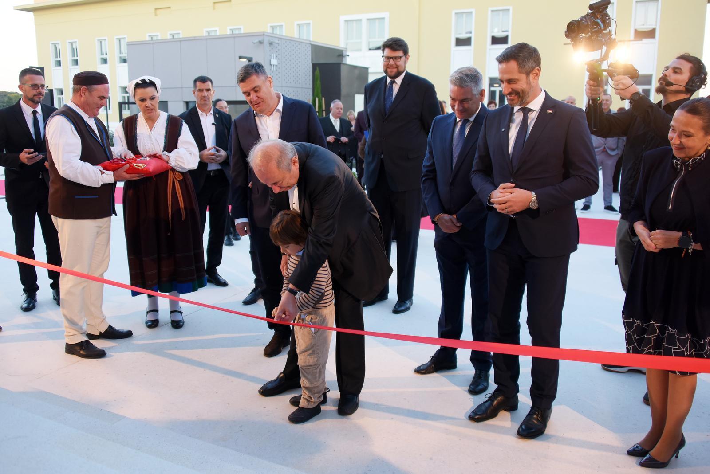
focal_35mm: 28
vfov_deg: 46.5
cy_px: 237
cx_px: 355
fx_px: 553
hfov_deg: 65.4
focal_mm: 28
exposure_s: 1/250
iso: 1000
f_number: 3.5
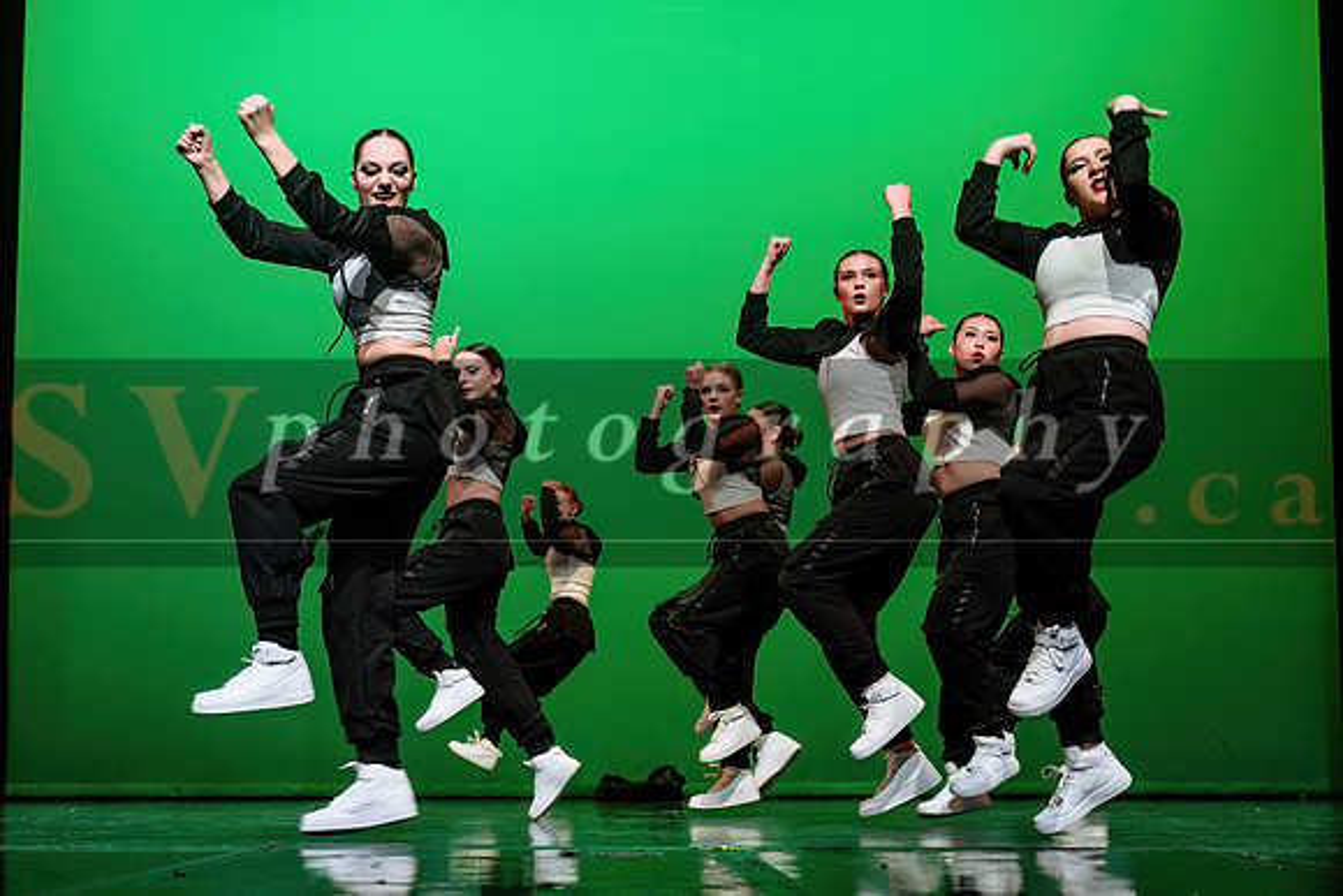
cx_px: 514
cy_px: 493
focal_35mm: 56
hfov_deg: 35.4
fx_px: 2096
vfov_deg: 24.1
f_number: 2.8
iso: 2000
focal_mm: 41
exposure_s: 1/270
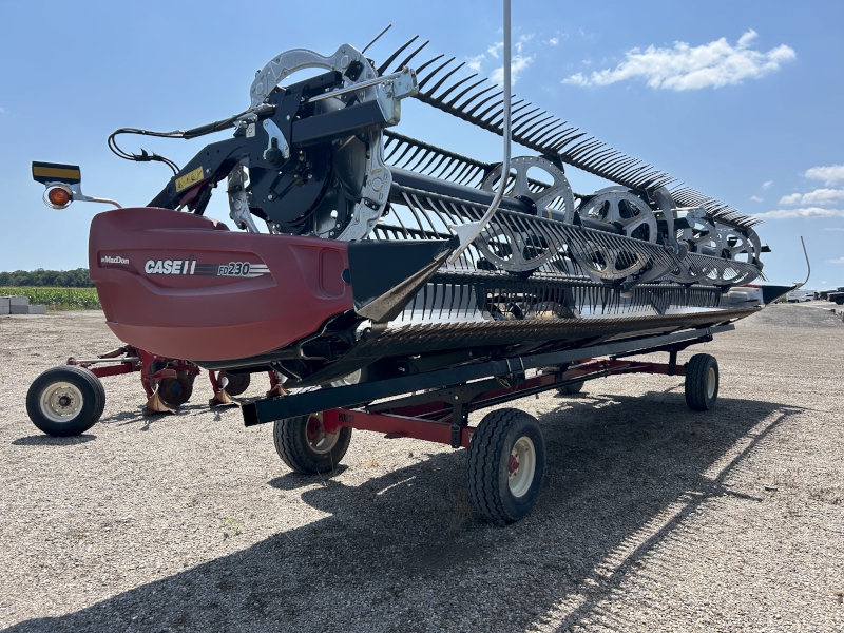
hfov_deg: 67.3
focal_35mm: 26
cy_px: 316
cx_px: 422
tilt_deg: -1.0
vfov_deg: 53.1
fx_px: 634
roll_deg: -0.8
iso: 50
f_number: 1.5
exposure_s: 1/3704
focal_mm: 5.7
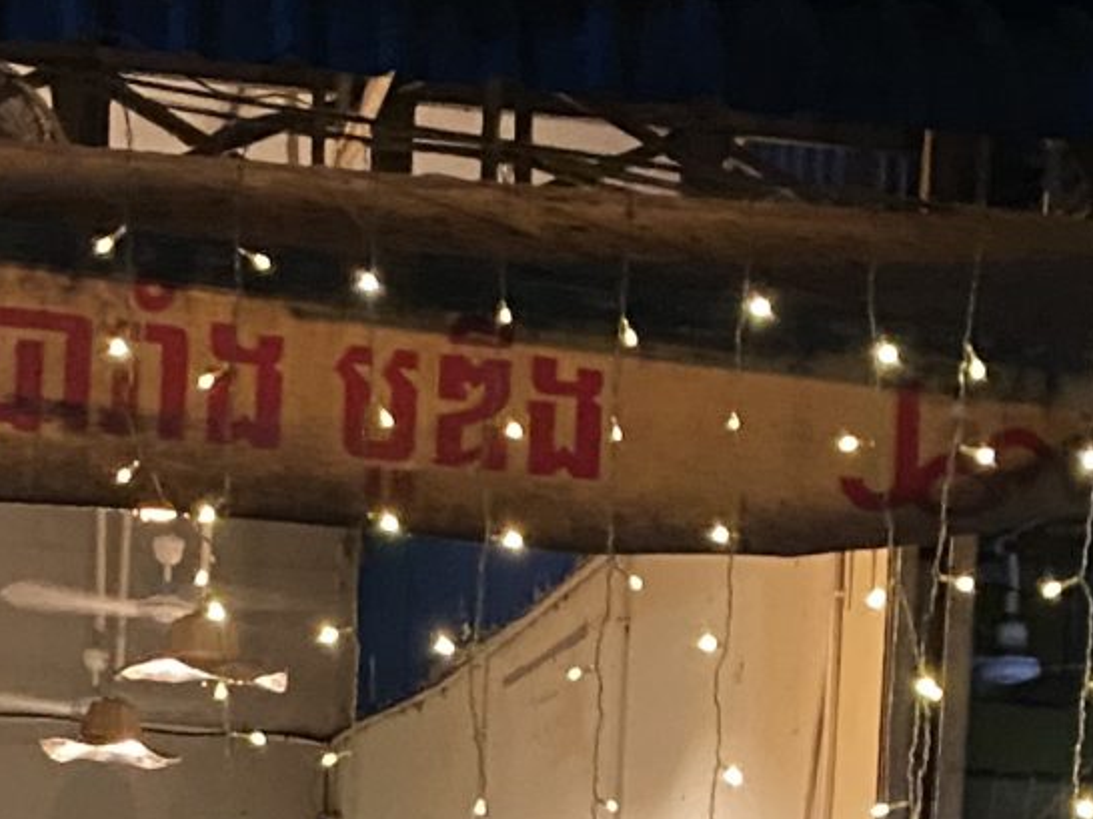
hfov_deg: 16.1
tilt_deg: -5.9
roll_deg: -2.1
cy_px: 1514
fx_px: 3850
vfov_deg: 11.2
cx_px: 428
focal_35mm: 122
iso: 800
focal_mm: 4.25
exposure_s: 1/25
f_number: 1.8
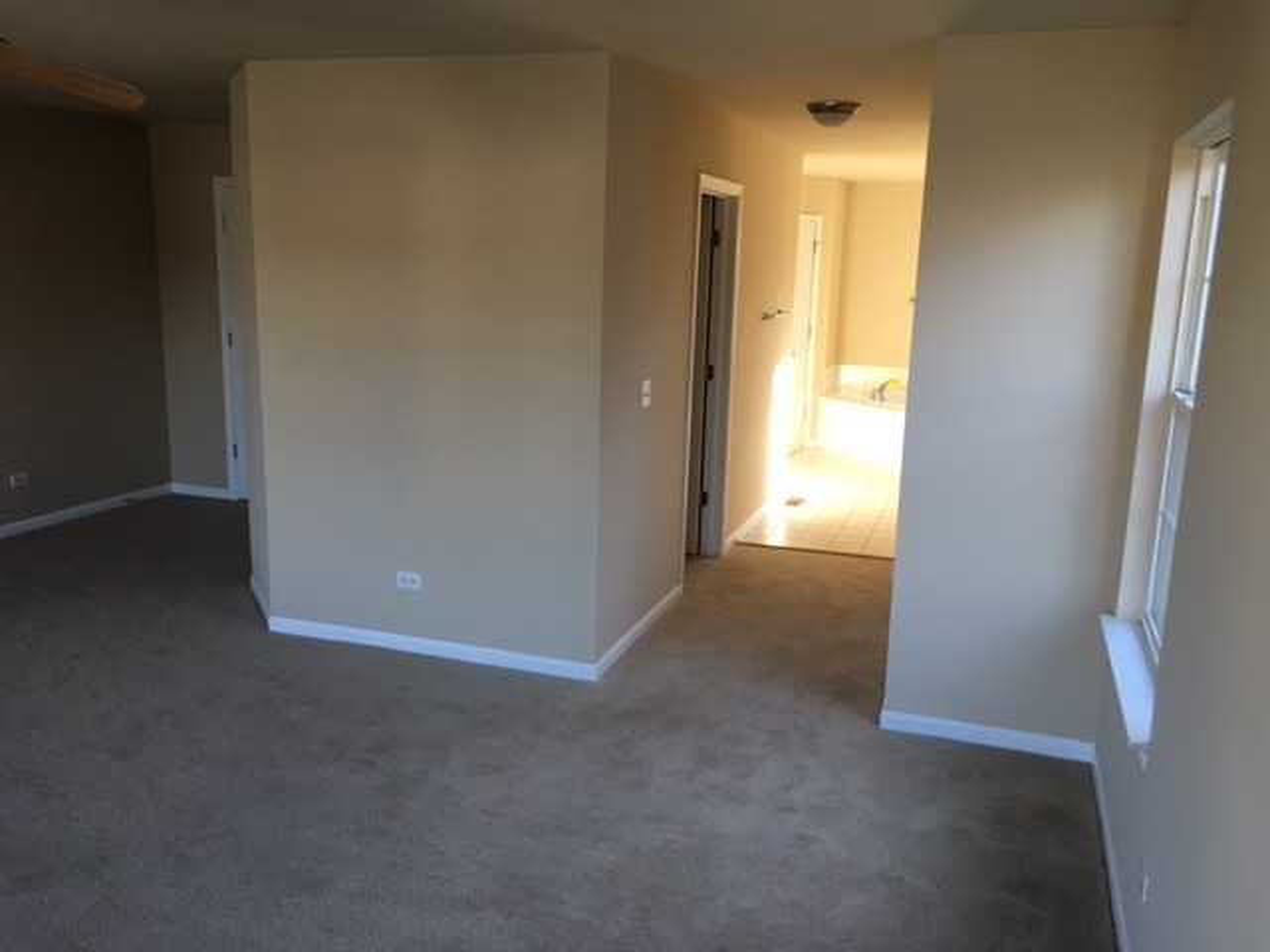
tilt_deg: -11.7
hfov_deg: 61.7
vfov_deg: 48.2
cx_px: 635
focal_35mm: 29
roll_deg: -0.8
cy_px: 476
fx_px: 1064
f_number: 2.2
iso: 25
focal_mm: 4.15
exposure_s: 1/40
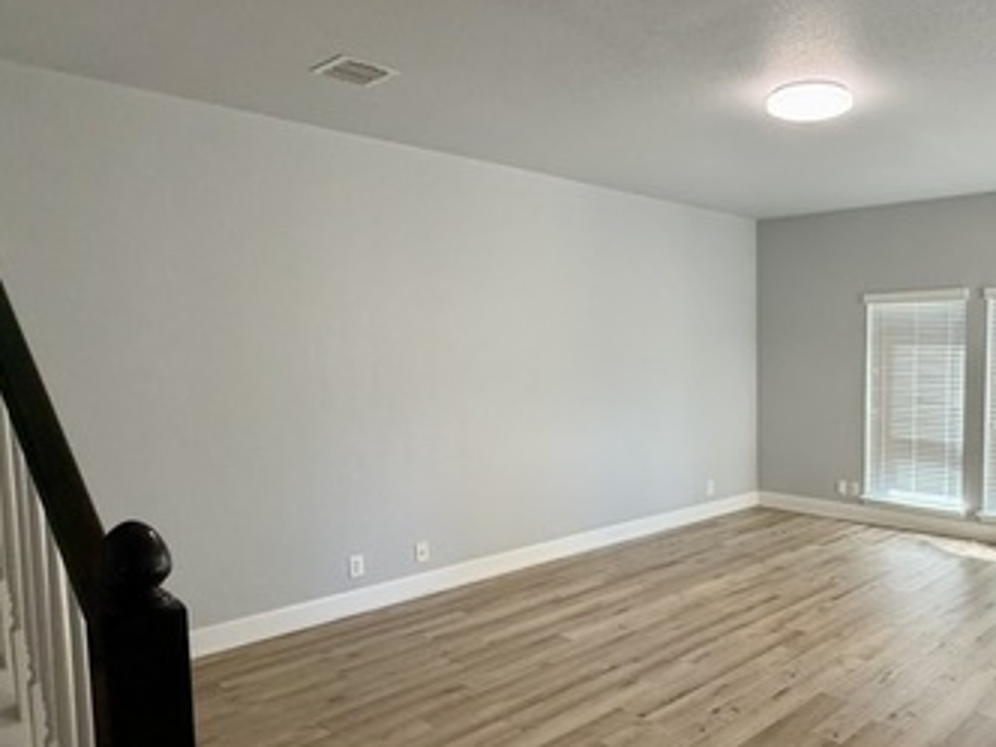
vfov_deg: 51.2
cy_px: 420
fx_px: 777
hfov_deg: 61.2
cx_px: 762
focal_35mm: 27
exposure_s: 1/120
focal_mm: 2.22
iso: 320
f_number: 2.2
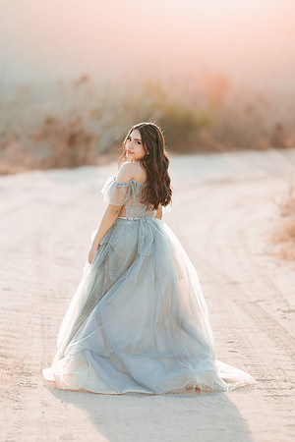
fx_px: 1659
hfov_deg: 10.2
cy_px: 221
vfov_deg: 15.2
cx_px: 148
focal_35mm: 135
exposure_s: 1/2000
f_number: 1.8
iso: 100
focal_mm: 135
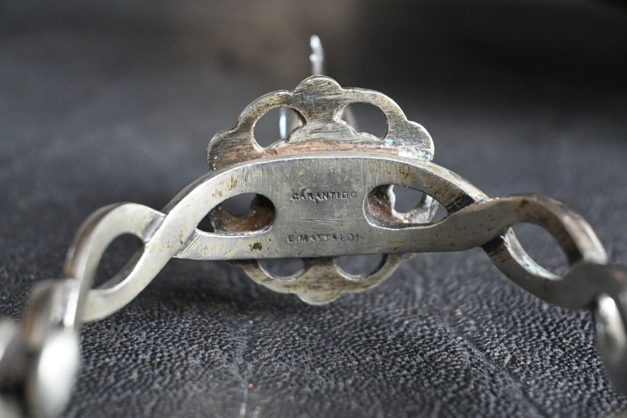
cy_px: 209
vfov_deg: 20.2
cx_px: 314
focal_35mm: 68
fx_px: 1176
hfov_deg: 29.9
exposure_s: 1/80
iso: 3200
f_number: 6
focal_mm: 45
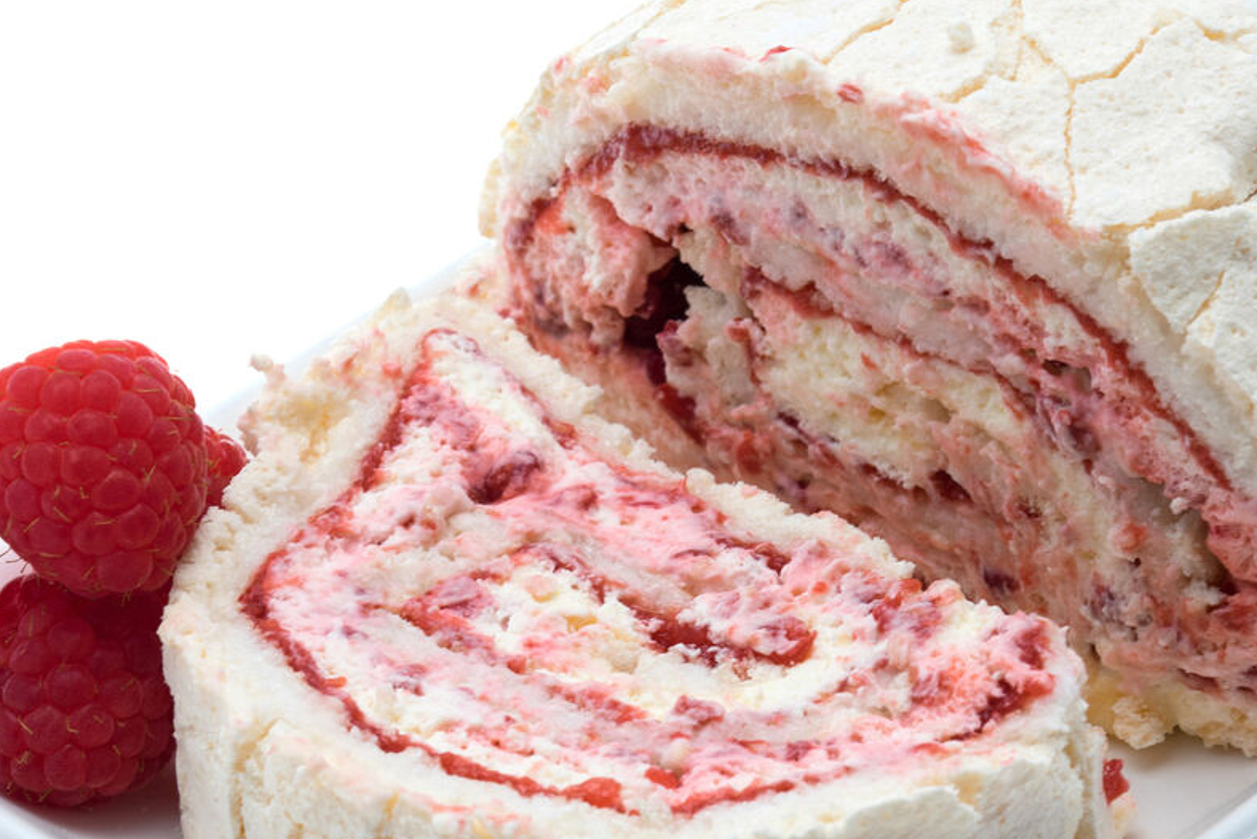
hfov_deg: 16.1
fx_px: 4435
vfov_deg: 10.8
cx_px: 546
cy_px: 484
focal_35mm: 127
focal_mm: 100
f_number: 16
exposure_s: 1/3
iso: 100
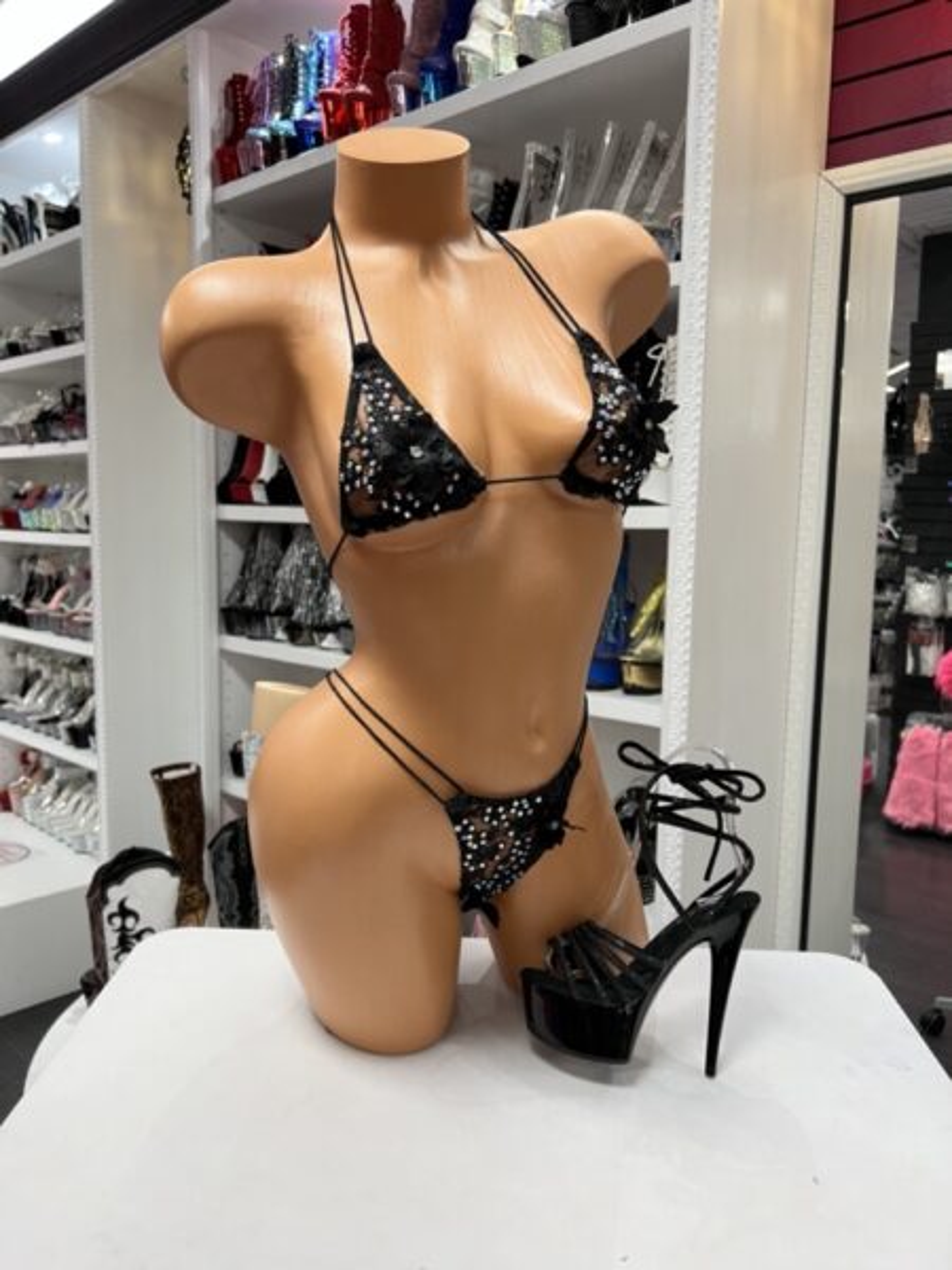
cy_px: 635
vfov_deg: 67.3
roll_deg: -0.6
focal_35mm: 26
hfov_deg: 53.1
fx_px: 953
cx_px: 476
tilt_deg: -6.0
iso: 100
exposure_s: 1/60
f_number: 1.5
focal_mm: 5.7
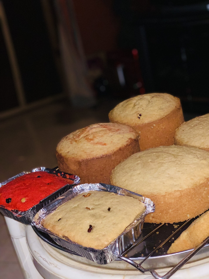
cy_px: 140
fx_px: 419
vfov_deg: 36.8
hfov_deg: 28.0
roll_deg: +13.0
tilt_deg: -18.6
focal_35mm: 52
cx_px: 104
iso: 200
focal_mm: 6
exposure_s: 1/33
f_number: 2.4
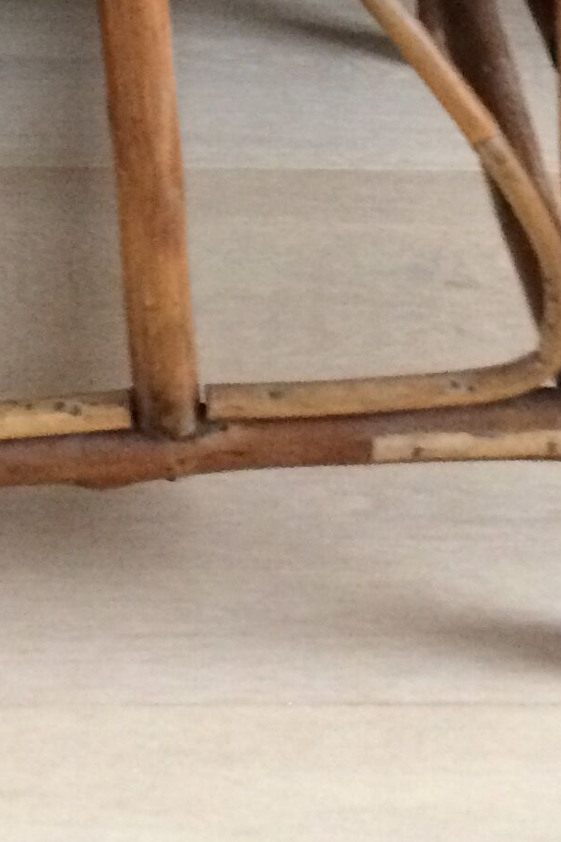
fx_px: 2524
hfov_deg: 12.6
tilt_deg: -24.6
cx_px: 25
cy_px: -371
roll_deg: -4.0
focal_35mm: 108
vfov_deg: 17.3
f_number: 2.2
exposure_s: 1/17
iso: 250
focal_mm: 4.15
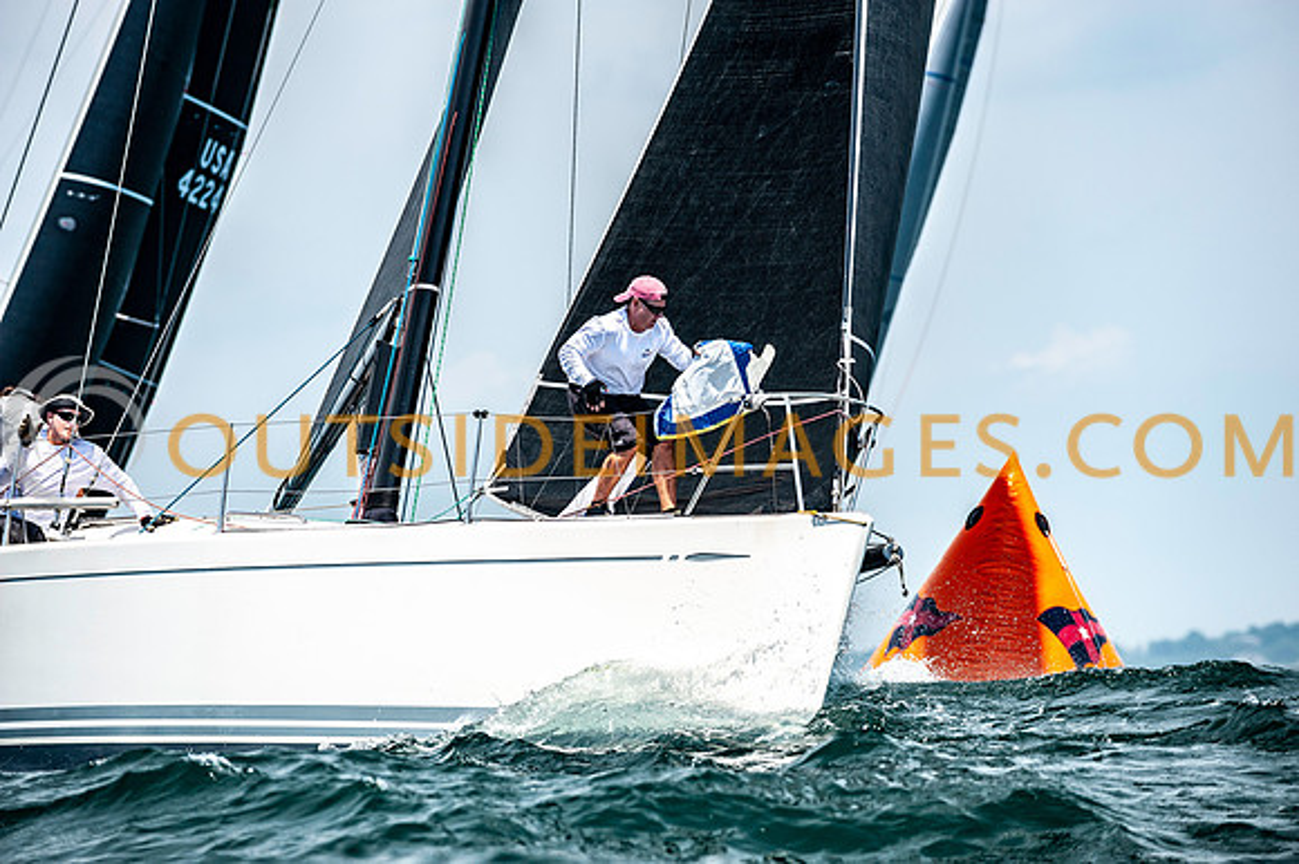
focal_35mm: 200
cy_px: 432
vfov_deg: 6.9
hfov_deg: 10.3
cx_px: 650
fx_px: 7212
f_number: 5
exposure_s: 1/3200
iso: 320
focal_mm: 200
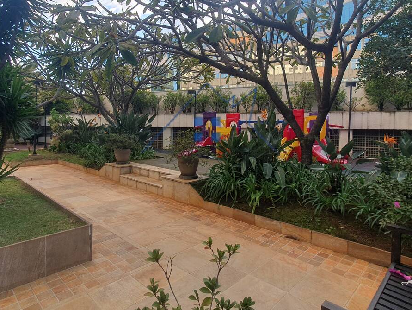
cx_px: 206
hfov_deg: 79.0
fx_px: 250
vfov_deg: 62.9
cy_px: 124
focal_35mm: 21
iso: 50
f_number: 2.2
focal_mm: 1.8
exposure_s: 1/255
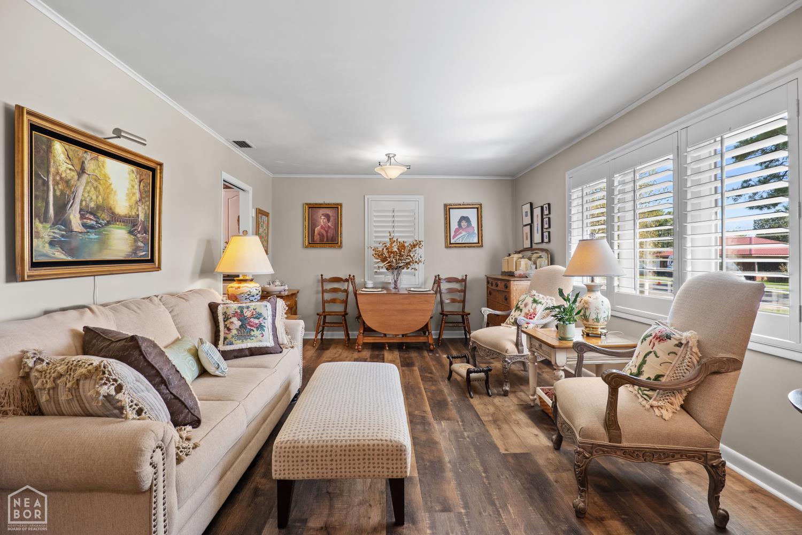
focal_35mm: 16
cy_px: 268
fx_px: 356
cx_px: 401
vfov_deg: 73.7
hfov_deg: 96.7
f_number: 5.6
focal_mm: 16
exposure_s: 1/15
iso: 1250
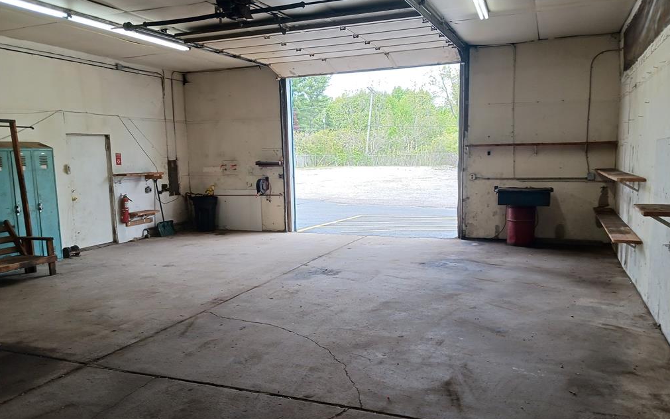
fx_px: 530
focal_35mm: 29
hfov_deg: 64.6
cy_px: 235
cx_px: 336
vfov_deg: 43.1
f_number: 1.8
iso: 80
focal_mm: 4
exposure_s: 1/60
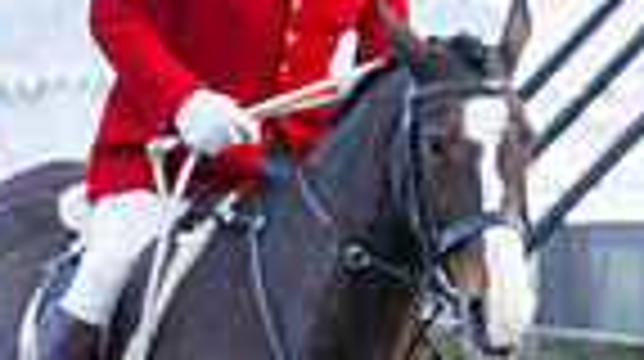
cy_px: 575
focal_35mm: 912
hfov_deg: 2.4
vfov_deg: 1.3
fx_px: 15553
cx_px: 1430
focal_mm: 94
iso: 1250
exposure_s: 1/500
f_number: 4
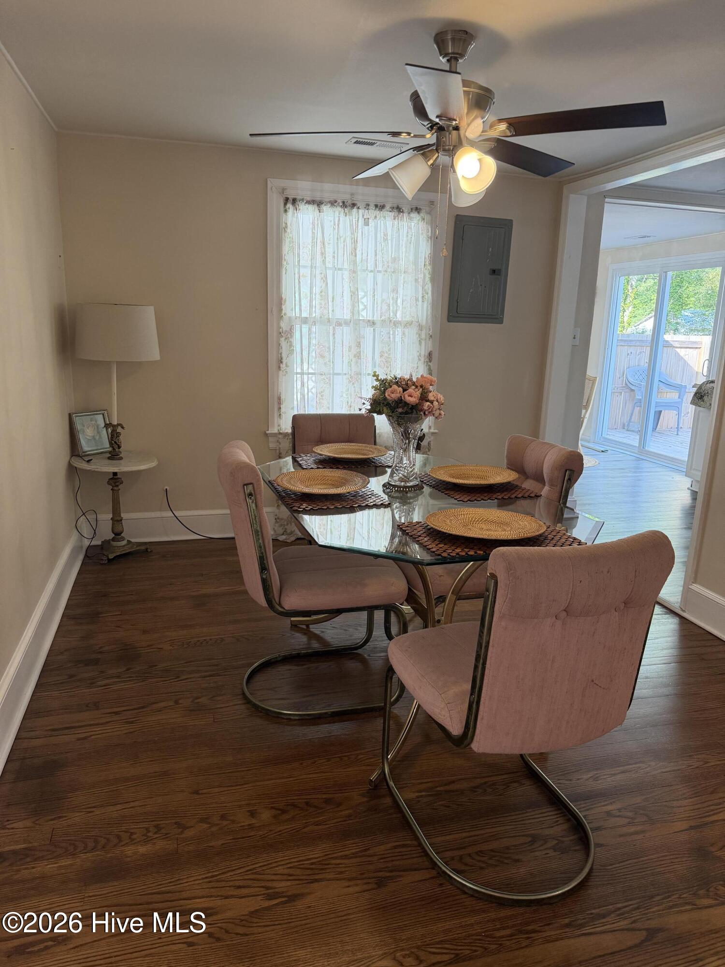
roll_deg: -1.7
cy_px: 484
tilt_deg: -13.3
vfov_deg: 71.6
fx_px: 670
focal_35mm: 24
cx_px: 362
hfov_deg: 56.8
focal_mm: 6.76
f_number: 1.78
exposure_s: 1/120
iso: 250
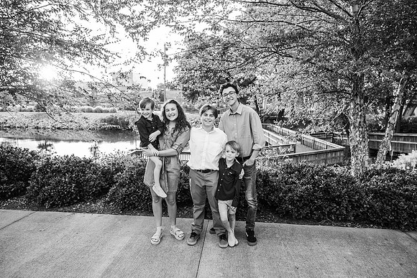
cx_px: 208
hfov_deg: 73.7
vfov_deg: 53.2
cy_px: 139
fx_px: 278
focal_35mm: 24
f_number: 3.2
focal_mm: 24
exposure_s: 1/200
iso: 320
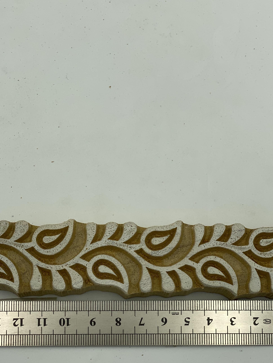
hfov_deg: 18.2
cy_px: 244
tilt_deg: -79.9
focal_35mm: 81
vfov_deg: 24.0
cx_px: 130
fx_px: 852
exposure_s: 1/841
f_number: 2
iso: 20
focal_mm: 6
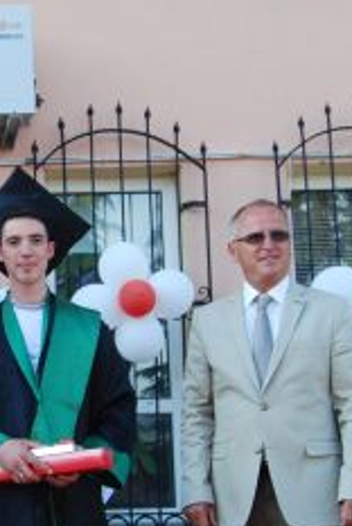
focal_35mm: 107
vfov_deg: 19.0
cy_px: 352
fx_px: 1565
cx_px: -90
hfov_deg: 12.5
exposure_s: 1/125
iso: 200
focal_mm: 26
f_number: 5.6
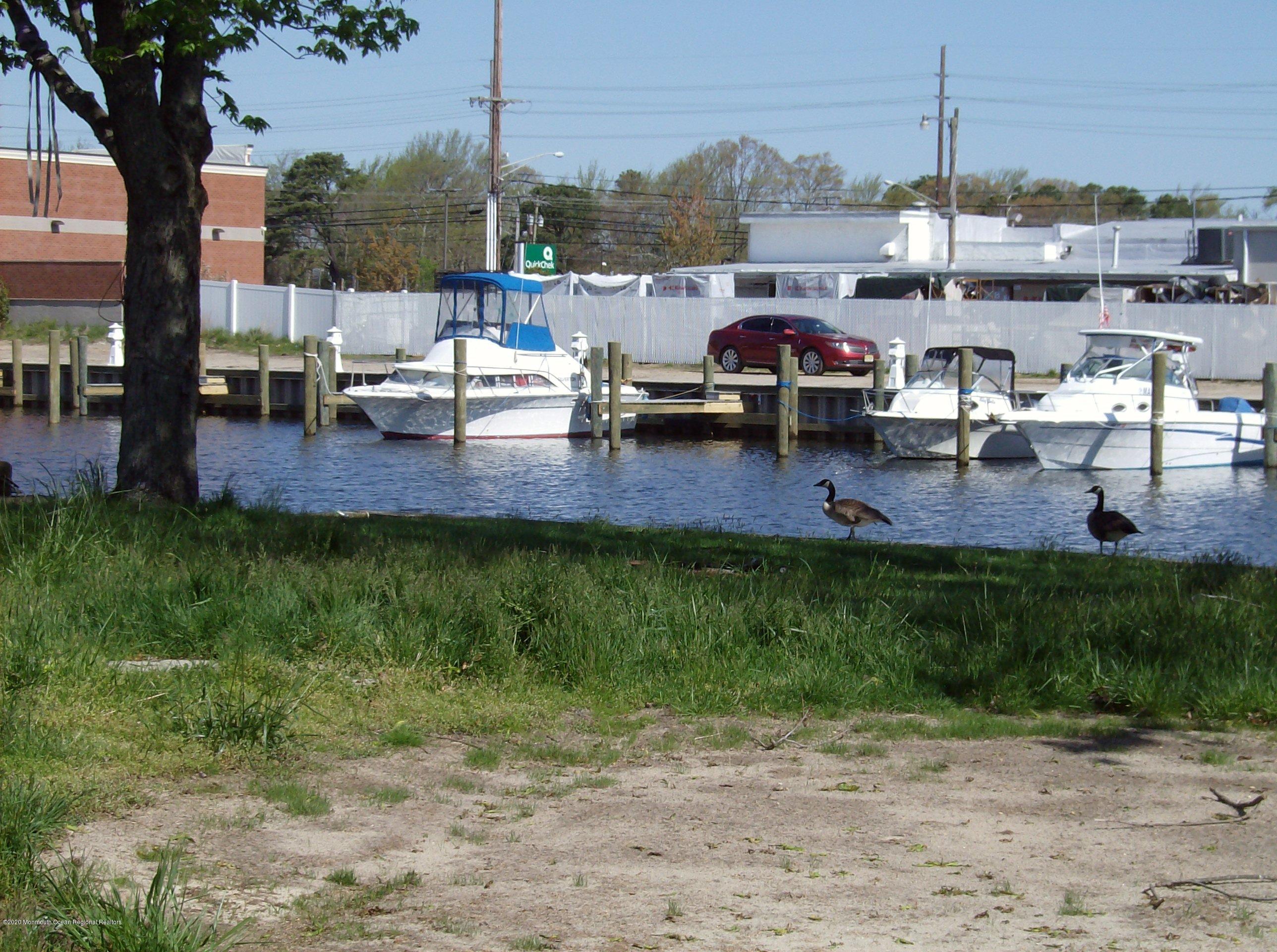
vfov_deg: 17.3
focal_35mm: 85
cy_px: 476
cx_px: 638
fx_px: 3129
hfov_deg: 23.1
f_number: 6.9
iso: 100
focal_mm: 14.1
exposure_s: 1/494
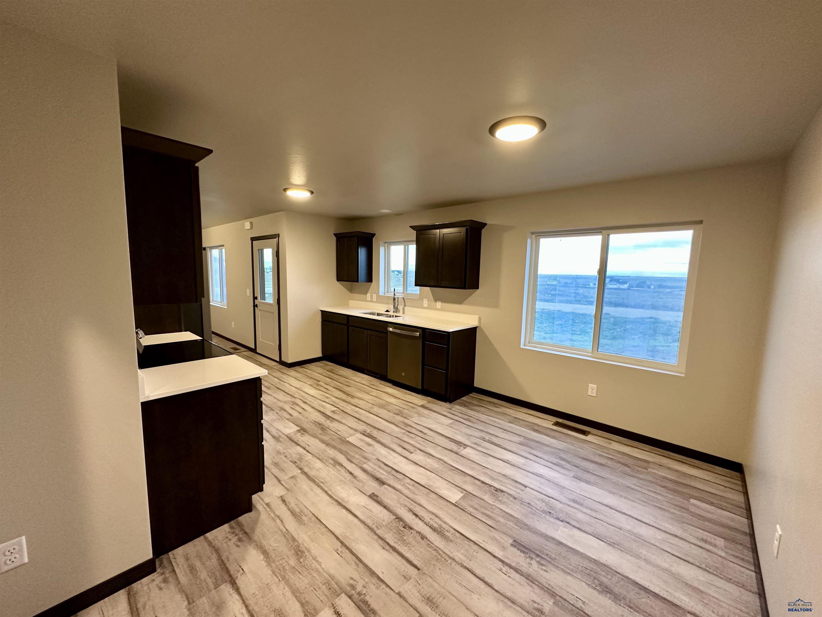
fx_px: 332
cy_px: 308
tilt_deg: -6.3
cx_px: 411
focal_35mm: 14
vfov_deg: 85.7
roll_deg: -1.6
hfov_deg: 102.1
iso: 250
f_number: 2.2
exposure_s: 1/60
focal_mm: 2.22
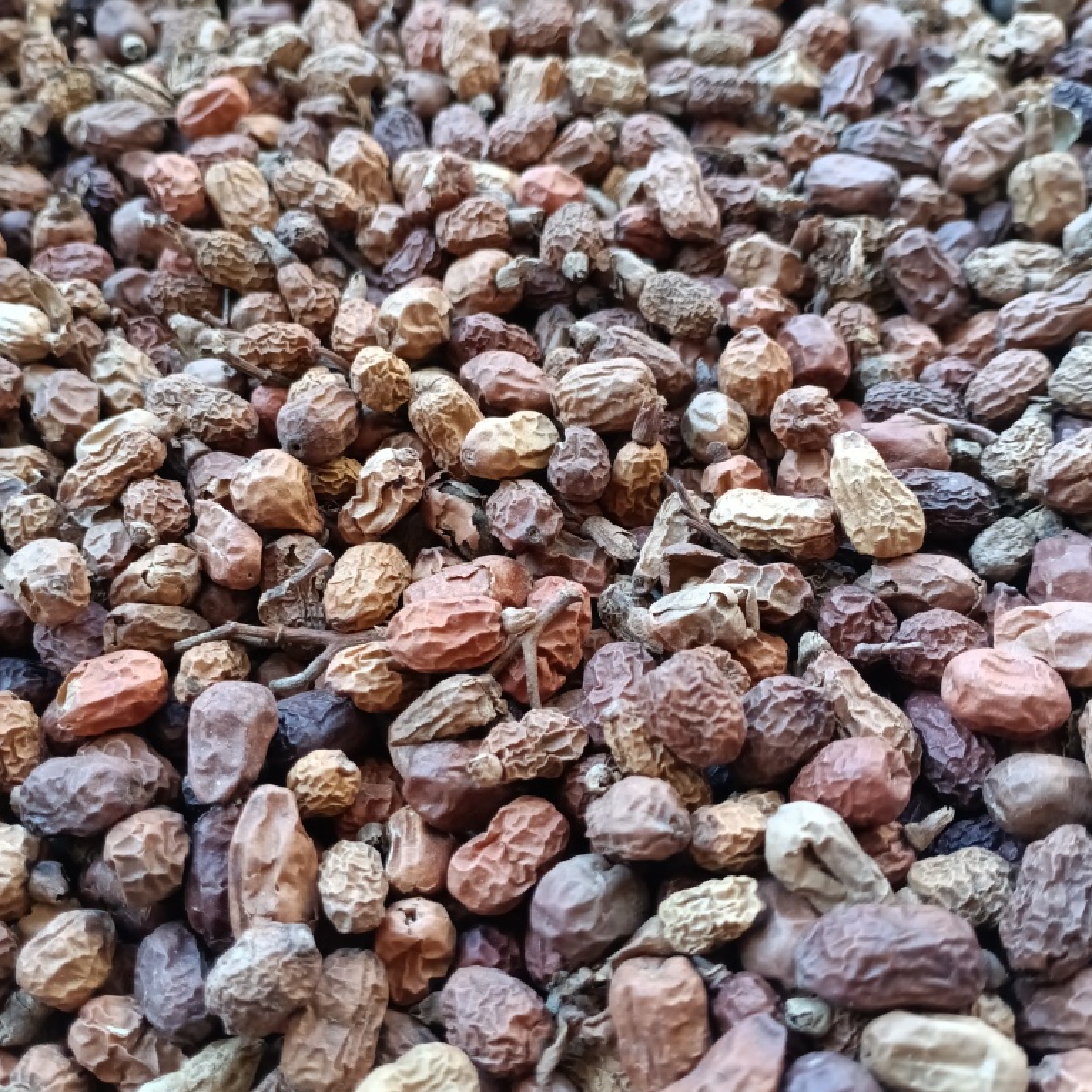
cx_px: 542
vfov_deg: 51.1
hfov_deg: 51.1
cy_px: 544
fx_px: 1142
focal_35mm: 32
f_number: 1.8
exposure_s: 1/100
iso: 203
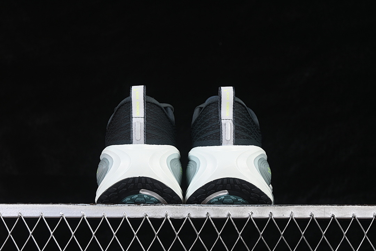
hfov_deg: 27.0
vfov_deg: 18.2
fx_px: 783
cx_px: 188
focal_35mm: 75
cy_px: 126
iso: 160
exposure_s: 1/60
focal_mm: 50
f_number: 6.3
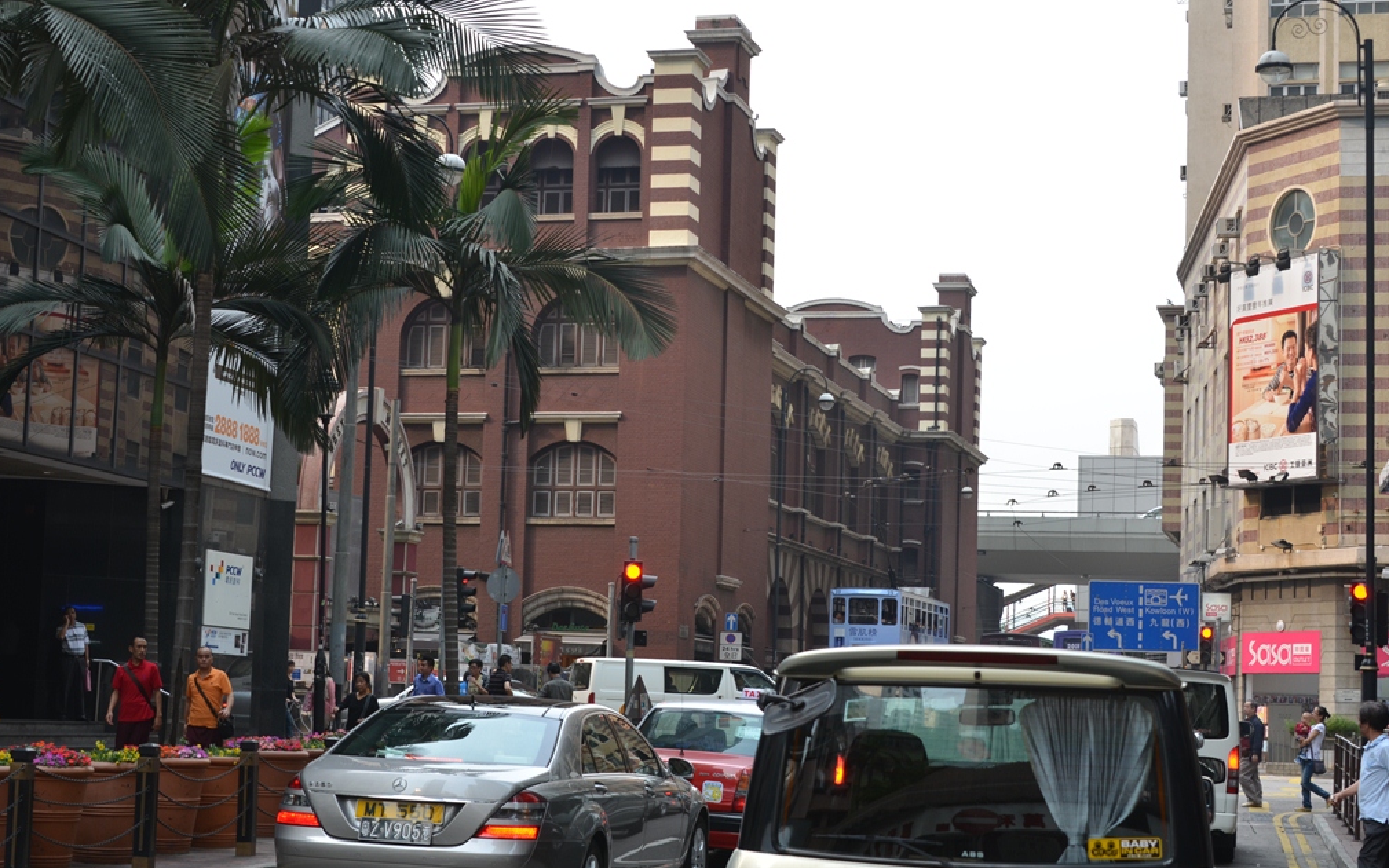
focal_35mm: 65
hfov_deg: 31.5
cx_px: 686
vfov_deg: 20.0
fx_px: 2461
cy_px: 447
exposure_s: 1/125
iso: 200
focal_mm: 42
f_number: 5.6
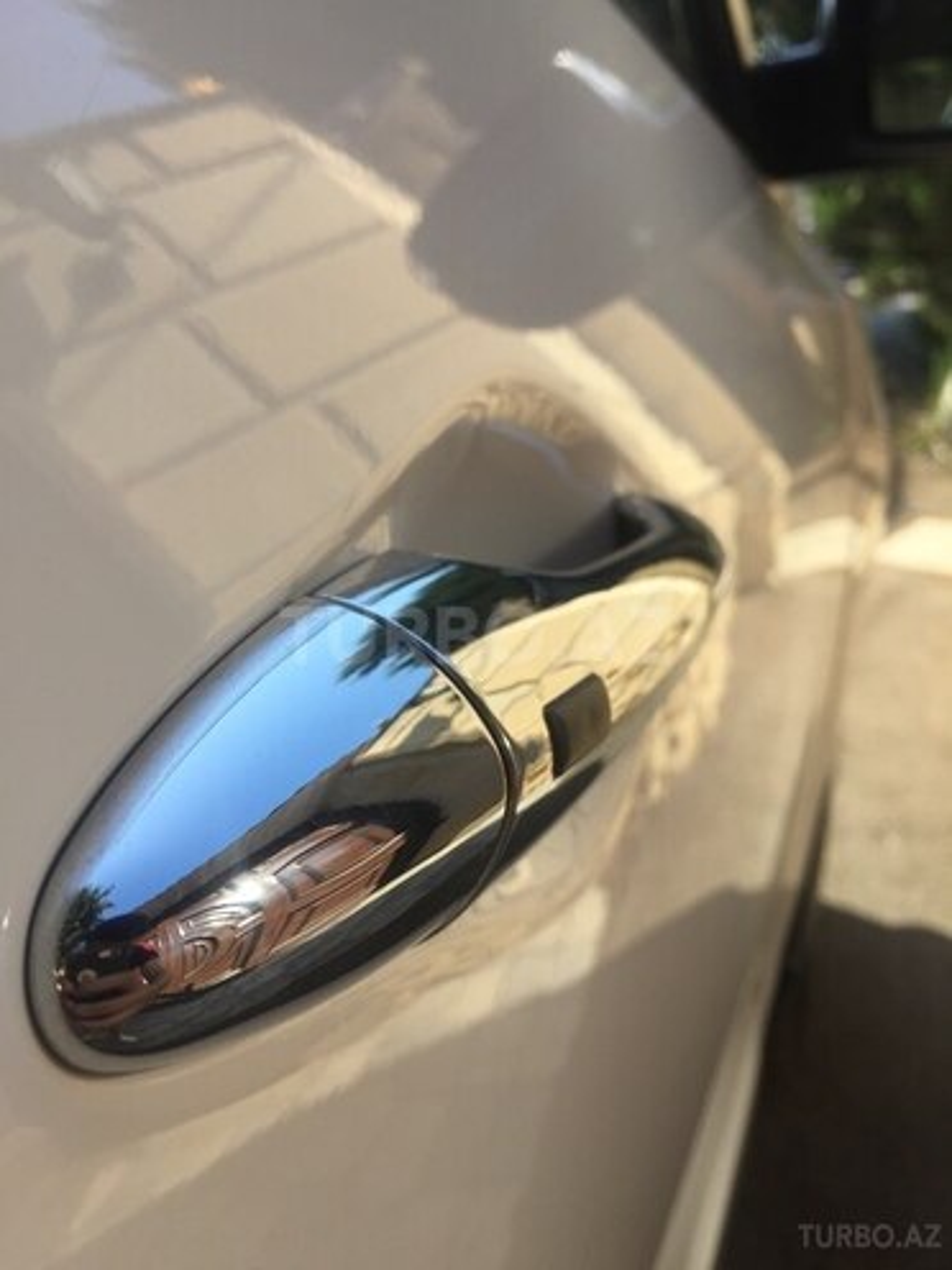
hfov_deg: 48.2
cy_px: 635
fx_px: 1063
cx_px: 476
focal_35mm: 29
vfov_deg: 61.7
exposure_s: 1/670
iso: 32
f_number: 2.2
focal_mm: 4.15
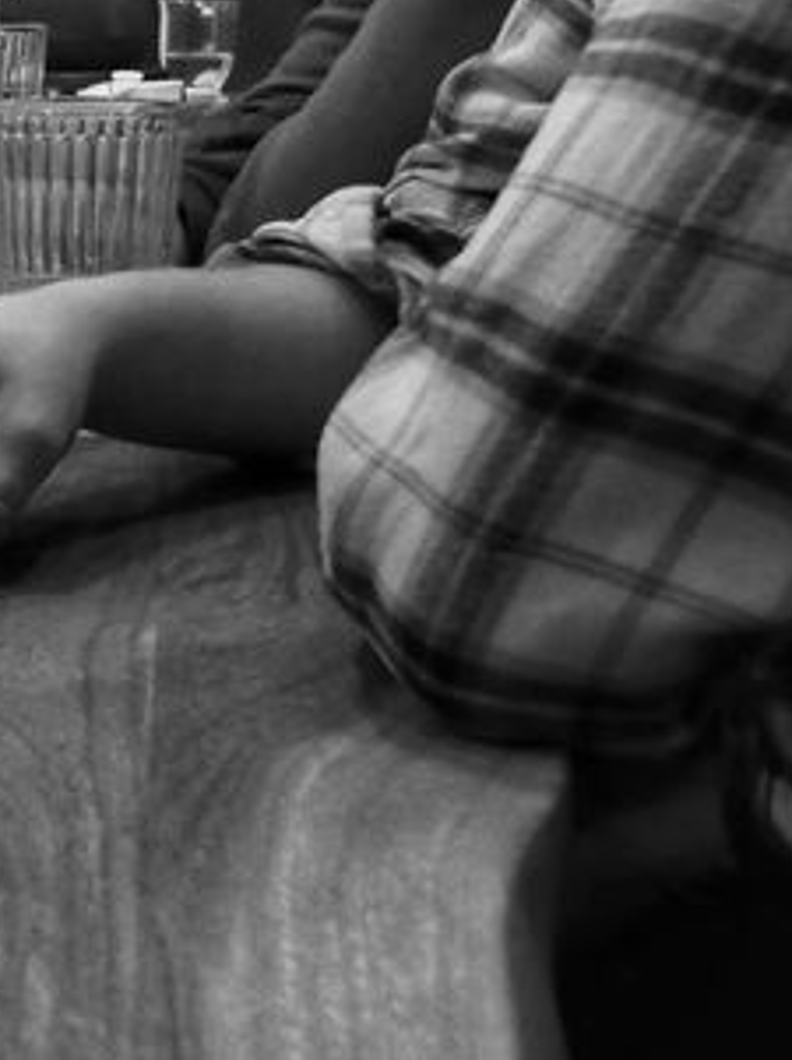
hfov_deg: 16.4
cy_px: 356
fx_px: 2537
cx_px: -331
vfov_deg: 23.5
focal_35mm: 83
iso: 1250
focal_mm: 10.9
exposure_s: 1/60
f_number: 2.8
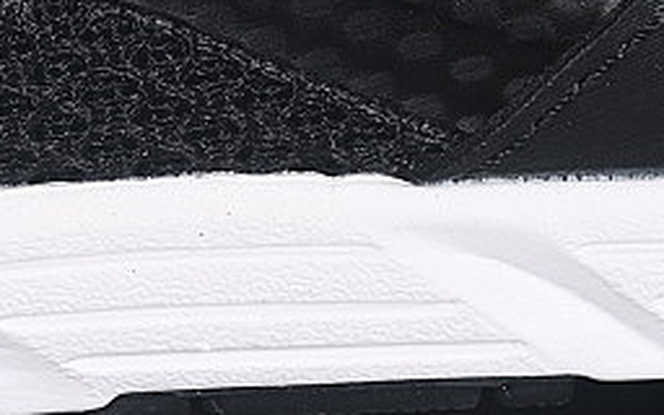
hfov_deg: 6.4
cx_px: -262
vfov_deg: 4.0
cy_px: -469
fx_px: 5845
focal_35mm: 323
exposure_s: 1/50
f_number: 6.3
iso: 160
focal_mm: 50
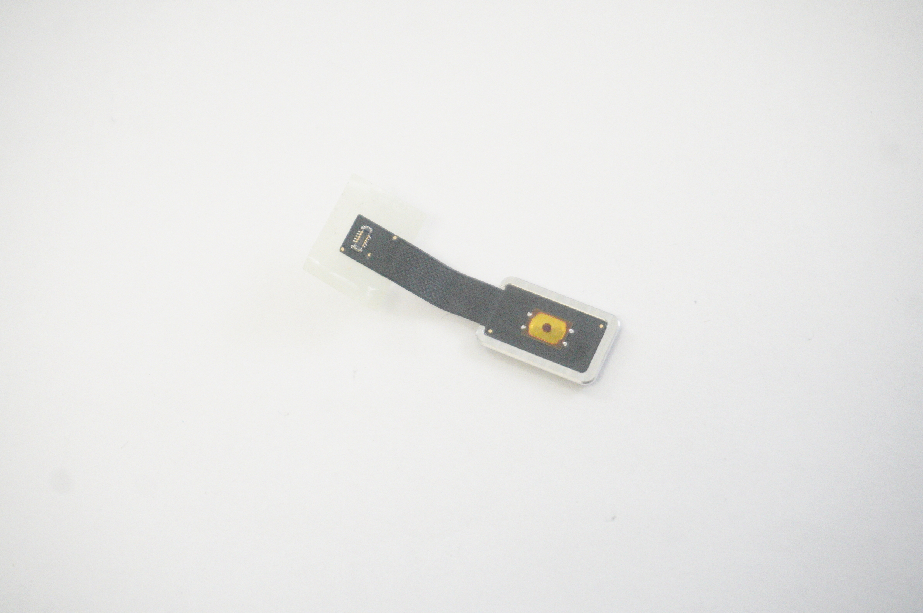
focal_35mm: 66
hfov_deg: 30.5
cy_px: 306
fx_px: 1691
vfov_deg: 20.6
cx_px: 462
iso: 6400
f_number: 5.6
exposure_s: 1/250
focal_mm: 44
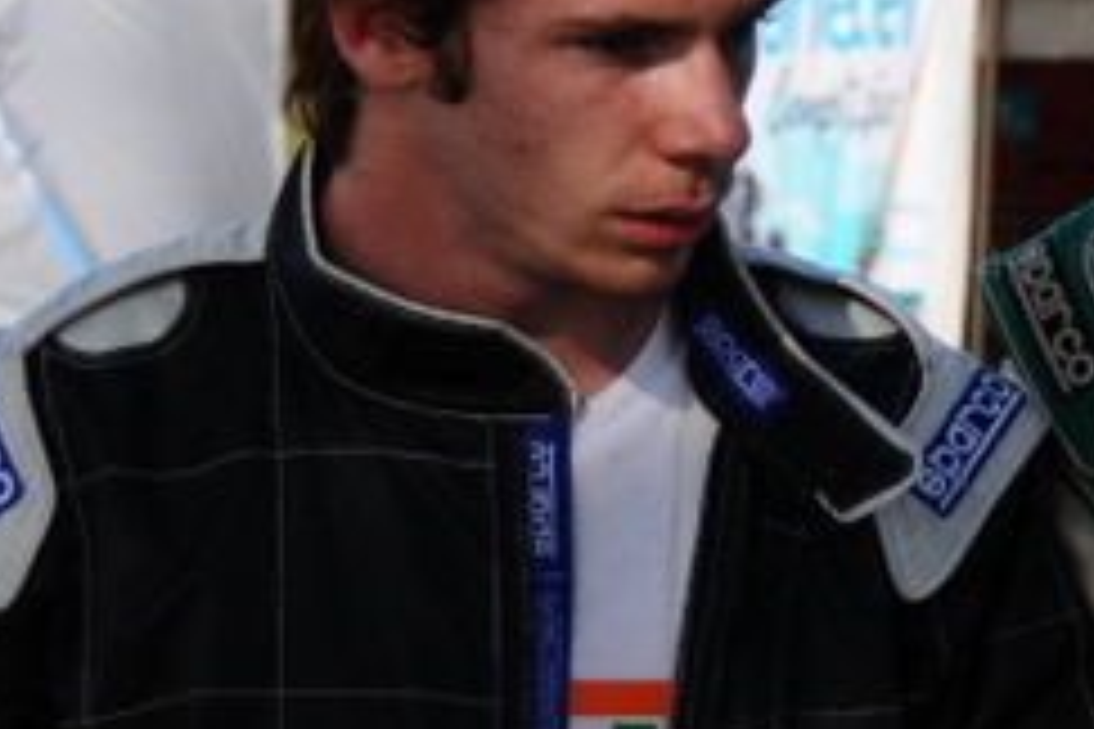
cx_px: 1414
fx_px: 8052
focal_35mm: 265
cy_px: 50
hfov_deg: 7.7
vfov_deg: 5.2
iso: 400
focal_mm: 42
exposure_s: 1/1600
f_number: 4.5
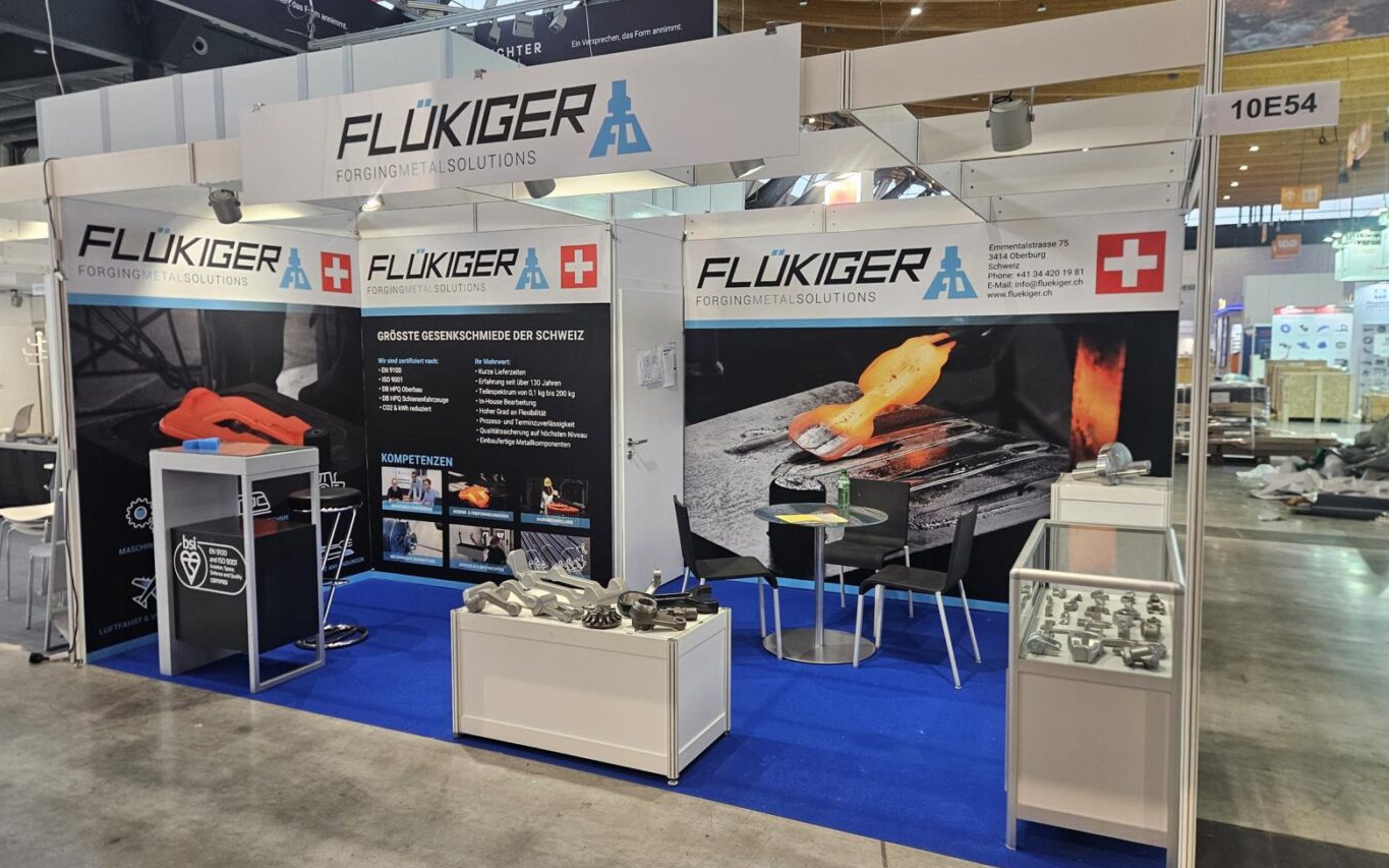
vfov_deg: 49.3
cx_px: 682
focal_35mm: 25
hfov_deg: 72.5
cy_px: 438
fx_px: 946
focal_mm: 5.4
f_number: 1.8
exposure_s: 1/100
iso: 200
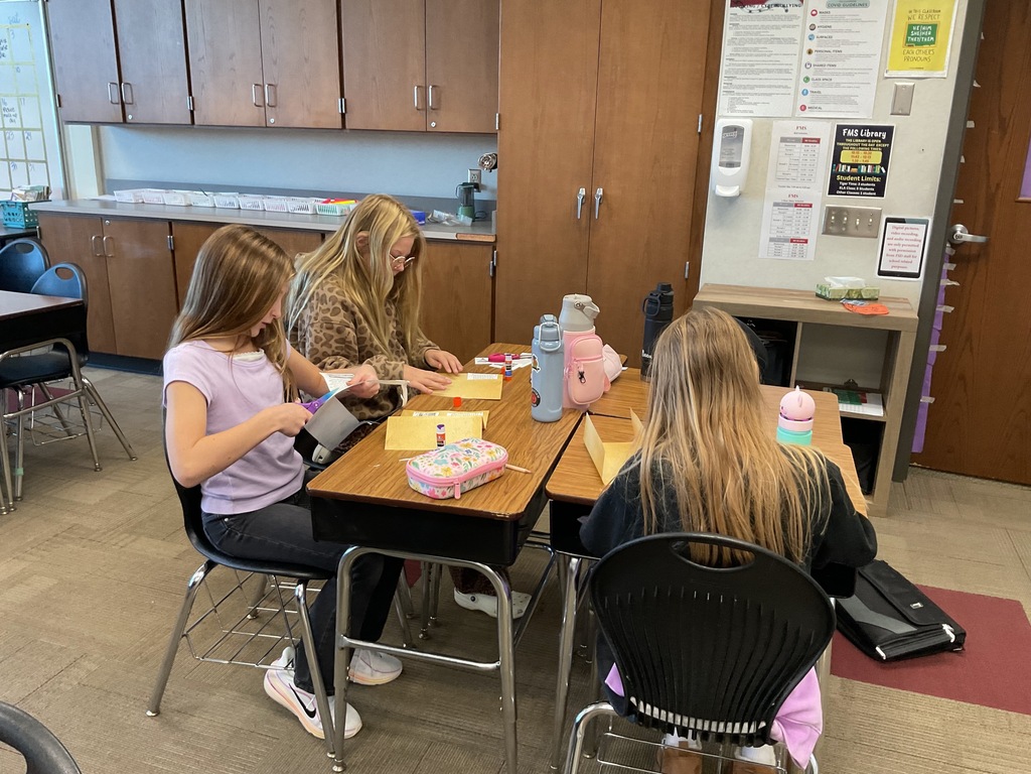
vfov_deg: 48.2
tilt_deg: -18.0
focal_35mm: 29
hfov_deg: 61.7
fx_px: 864
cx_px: 516
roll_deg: -1.1
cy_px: 387
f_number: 1.8
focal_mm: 3
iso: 125
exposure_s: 1/60
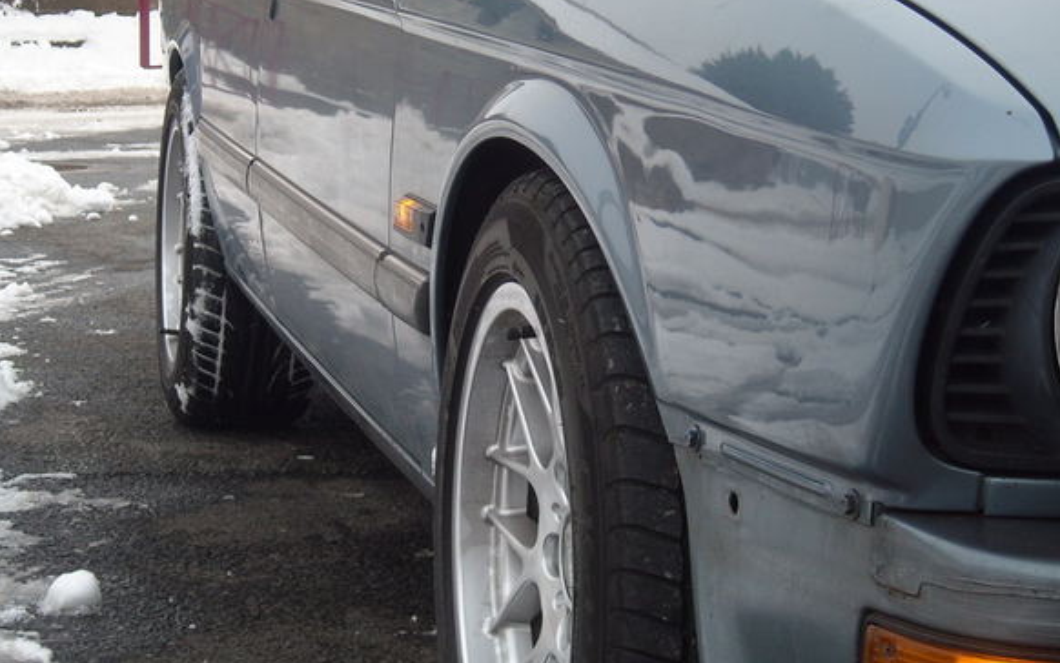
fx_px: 2861
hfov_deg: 21.0
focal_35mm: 99
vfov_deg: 13.2
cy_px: 321
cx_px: 481
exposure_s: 1/260
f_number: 3.7
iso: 64
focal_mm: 11.02
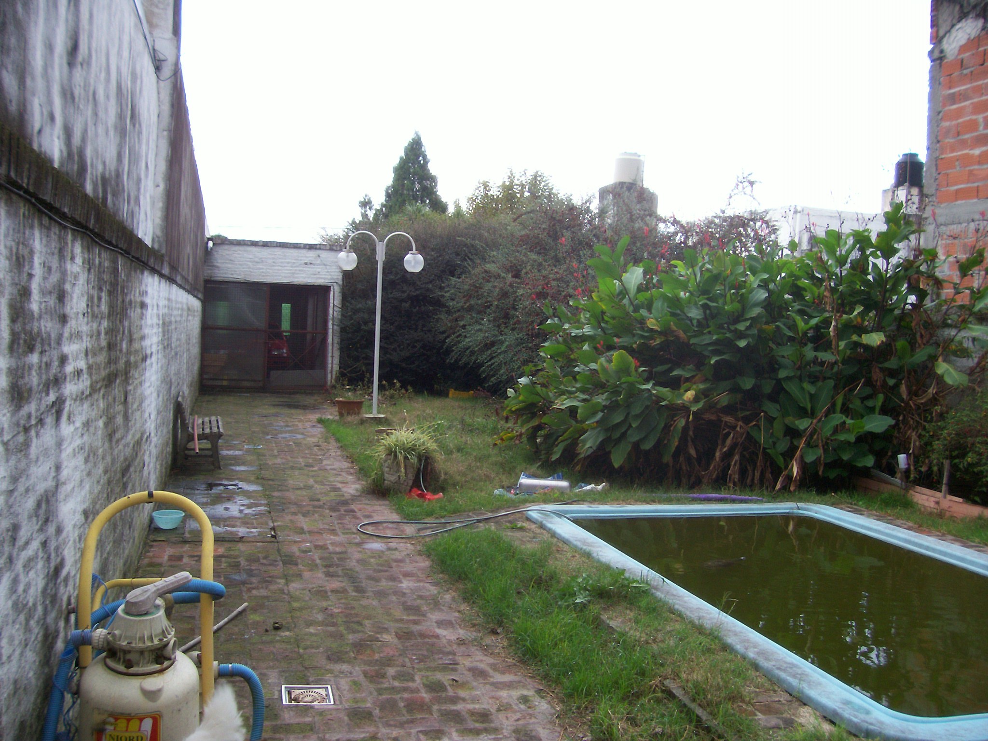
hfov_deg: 54.0
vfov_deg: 41.8
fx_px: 970
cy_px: 370
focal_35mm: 34
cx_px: 494
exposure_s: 1/238
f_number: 2.7
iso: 80
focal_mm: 5.6
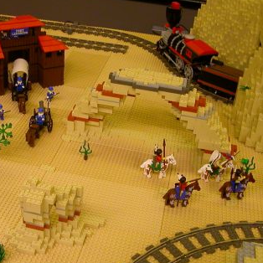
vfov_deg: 32.8
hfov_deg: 32.6
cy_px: 137
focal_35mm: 52
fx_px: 447
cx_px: 94
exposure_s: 1/23.6
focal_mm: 5.6
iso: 100
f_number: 2.7
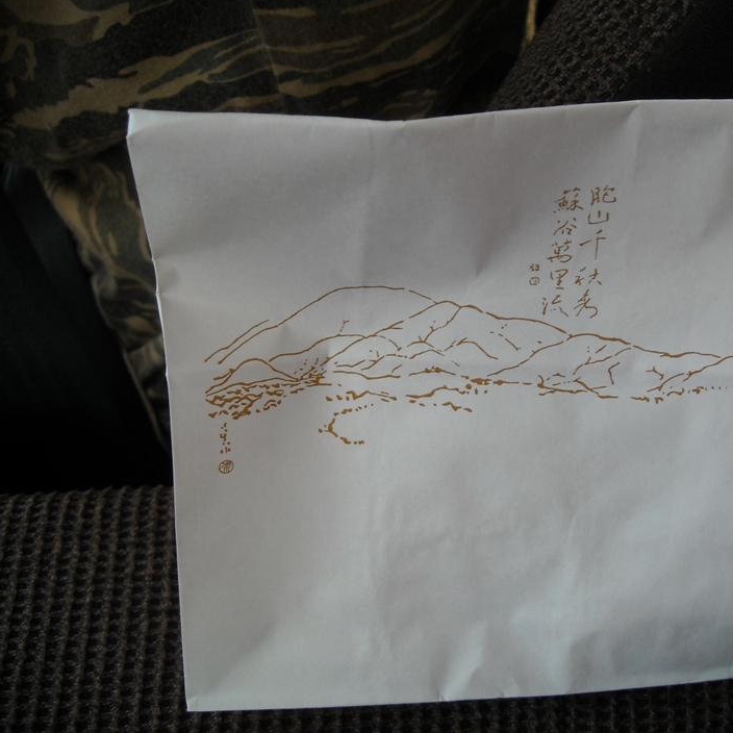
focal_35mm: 43
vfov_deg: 39.2
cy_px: 352
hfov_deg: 38.8
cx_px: 470
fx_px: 1030
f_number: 2.8
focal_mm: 5.7
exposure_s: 1/60
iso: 104
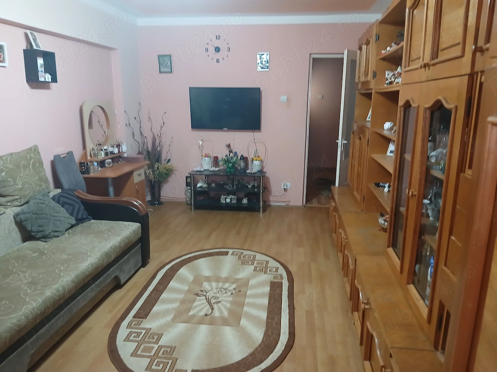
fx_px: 373
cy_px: 186
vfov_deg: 53.1
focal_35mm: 26
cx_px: 248
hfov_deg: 67.3
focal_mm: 3.98
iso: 400
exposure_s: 1/25
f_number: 1.8
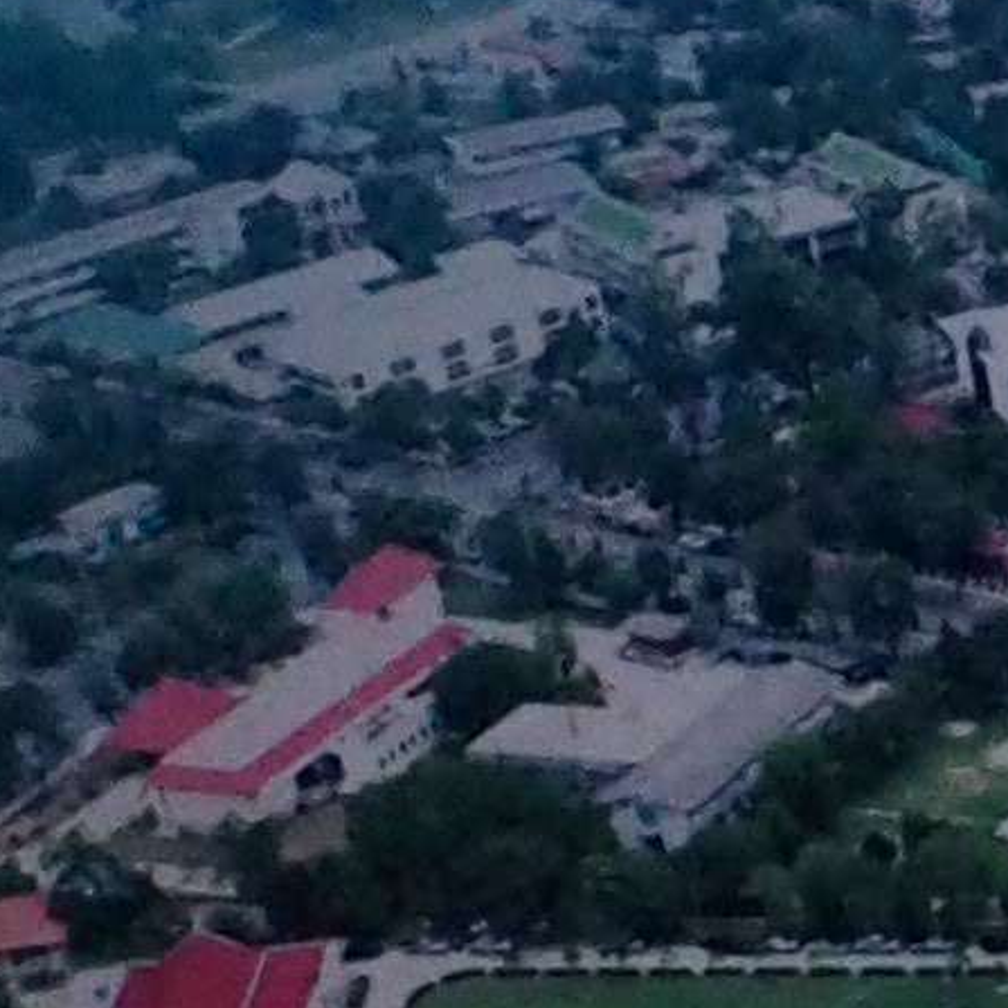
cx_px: 2252
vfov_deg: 4.0
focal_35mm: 418
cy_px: 3103
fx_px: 13771
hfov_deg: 4.1
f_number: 5
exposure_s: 1/60
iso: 800
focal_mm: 23
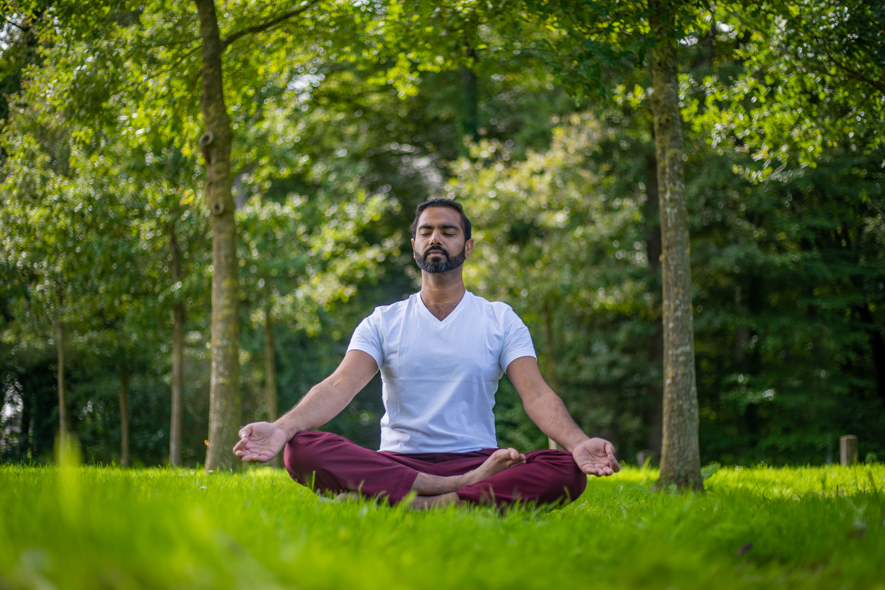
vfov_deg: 27.0
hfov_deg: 39.6
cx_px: 442
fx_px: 1229
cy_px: 295
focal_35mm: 50
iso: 100
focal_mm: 50
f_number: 1.8
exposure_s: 1/1000
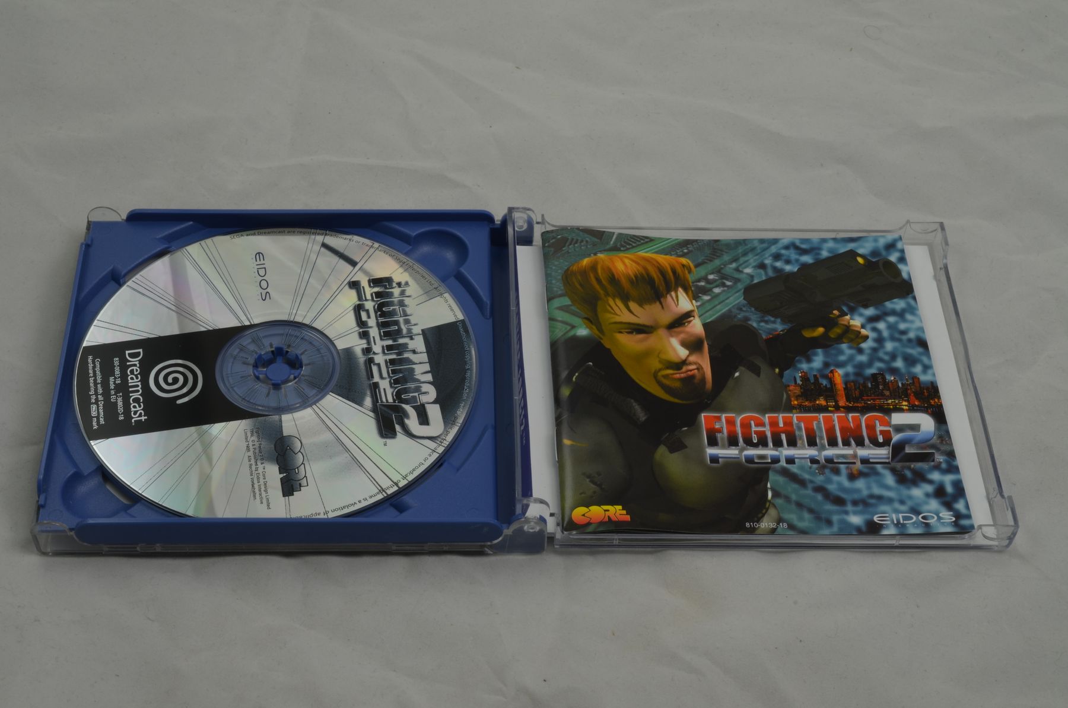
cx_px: 534
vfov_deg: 22.5
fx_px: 1777
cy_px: 354
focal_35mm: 60
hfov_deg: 33.5
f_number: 20
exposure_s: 1/3
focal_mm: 40
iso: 100
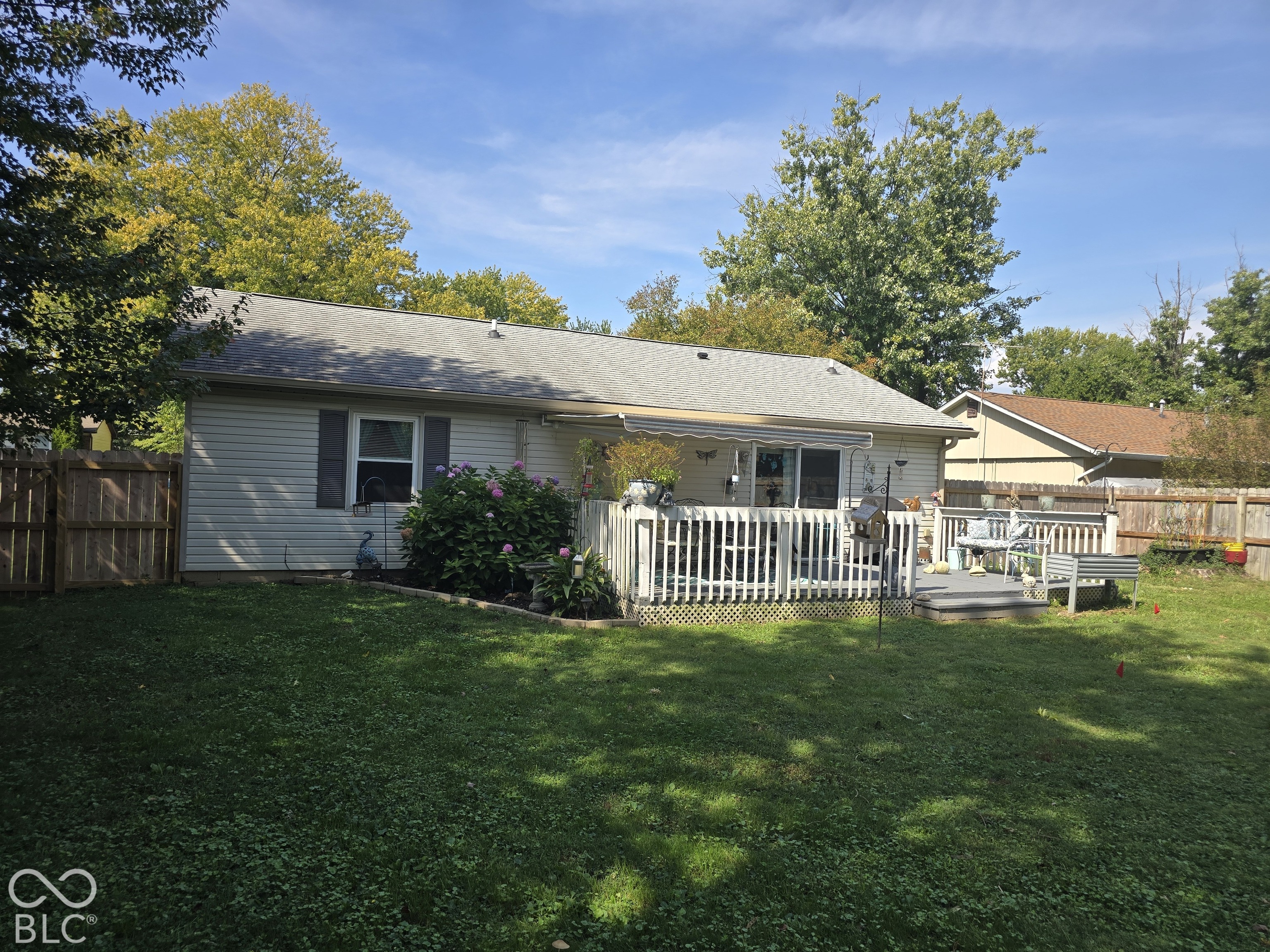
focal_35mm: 23
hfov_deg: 73.9
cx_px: 635
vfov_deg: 58.9
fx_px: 844
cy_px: 476
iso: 12
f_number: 1.7
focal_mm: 6.3
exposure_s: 1/476
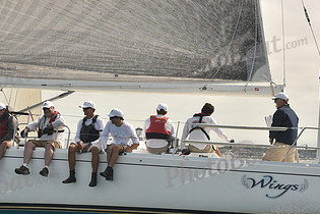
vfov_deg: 9.1
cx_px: 113
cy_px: 123
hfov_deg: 13.6
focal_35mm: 151
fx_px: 1342
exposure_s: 1/1000
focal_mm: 82
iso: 320
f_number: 5.6
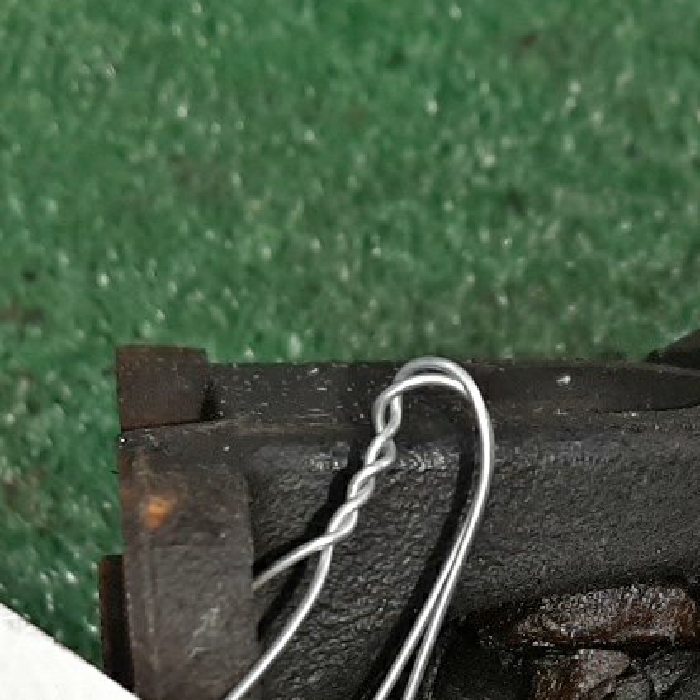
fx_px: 1785
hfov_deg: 21.8
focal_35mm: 78
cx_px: 608
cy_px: 771
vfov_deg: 21.1
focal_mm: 3.93
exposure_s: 1/50
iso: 51
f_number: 1.7
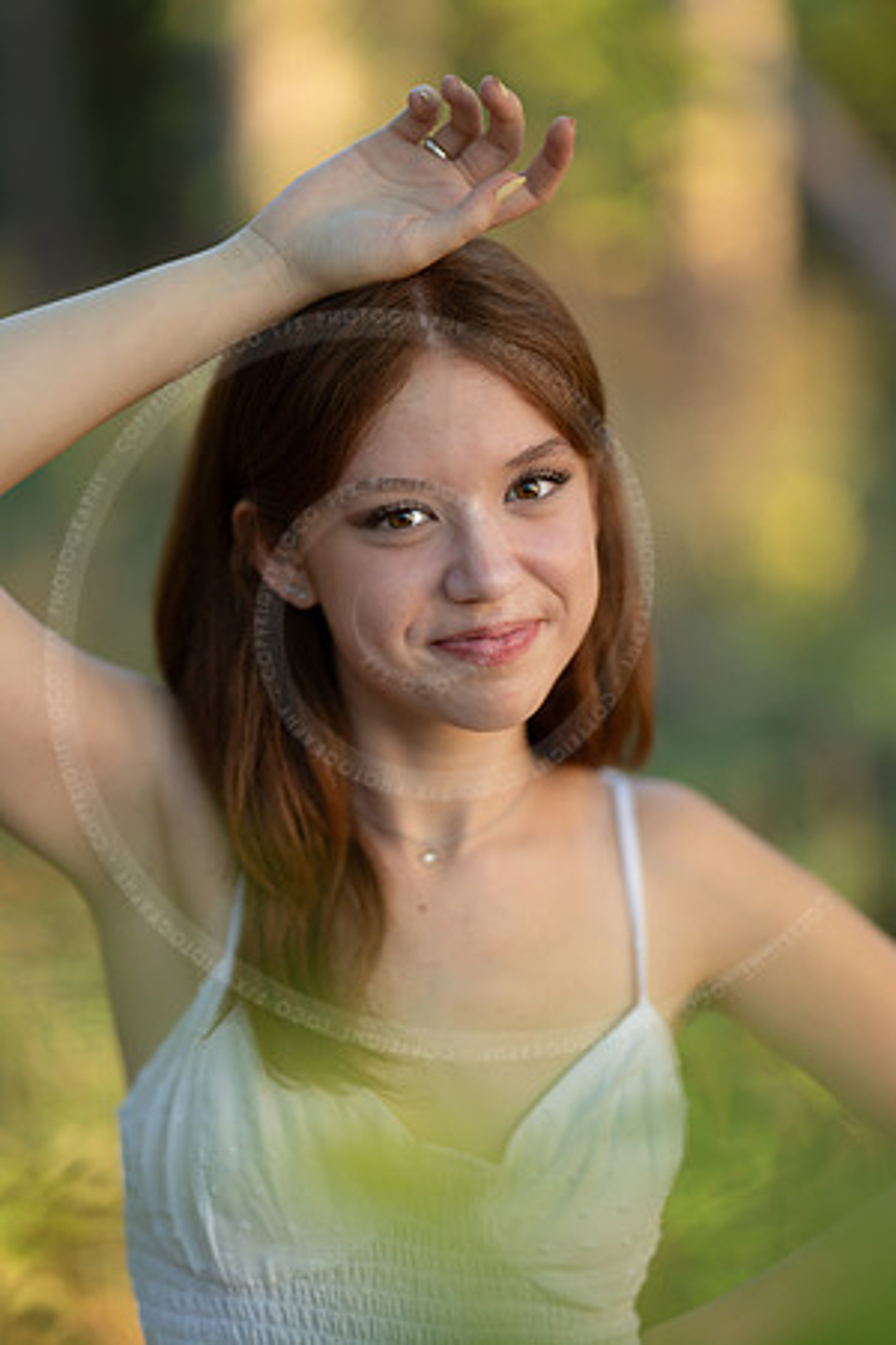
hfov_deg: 16.1
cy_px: 672
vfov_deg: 23.9
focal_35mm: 85
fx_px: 3173
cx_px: 448
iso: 160
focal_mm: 85
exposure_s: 1/320
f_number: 1.2
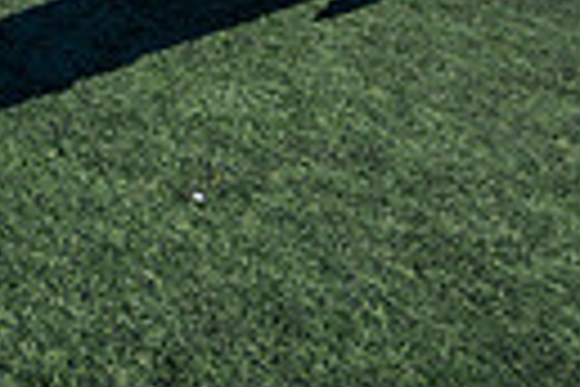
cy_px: -340
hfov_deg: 21.9
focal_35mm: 63
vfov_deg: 17.1
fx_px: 1015
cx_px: -432
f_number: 4
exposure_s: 1/2000
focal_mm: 14
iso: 160
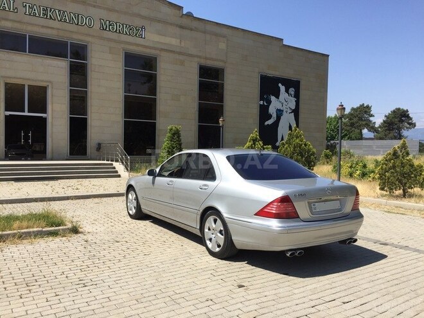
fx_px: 355
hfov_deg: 61.7
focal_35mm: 29
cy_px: 159
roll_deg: -2.2
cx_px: 212
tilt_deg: -0.8
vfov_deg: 48.2
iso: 32
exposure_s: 1/1522
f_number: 2.2
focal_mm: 4.15
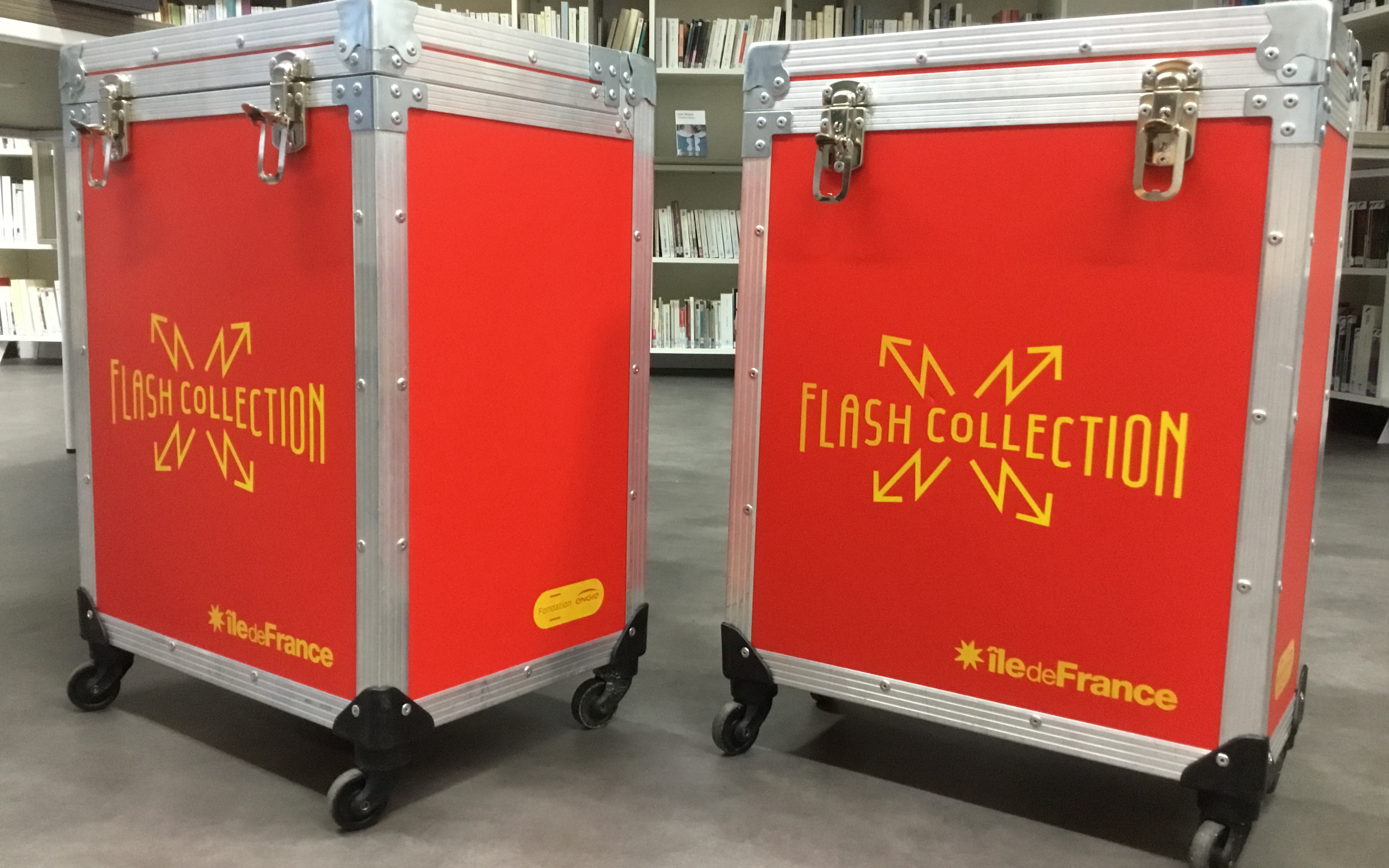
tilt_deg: -7.2
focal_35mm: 33
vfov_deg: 38.3
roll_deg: -1.1
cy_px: 427
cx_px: 697
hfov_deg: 58.1
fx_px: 1249
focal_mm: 3.3
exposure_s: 1/17
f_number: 2.4
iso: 200
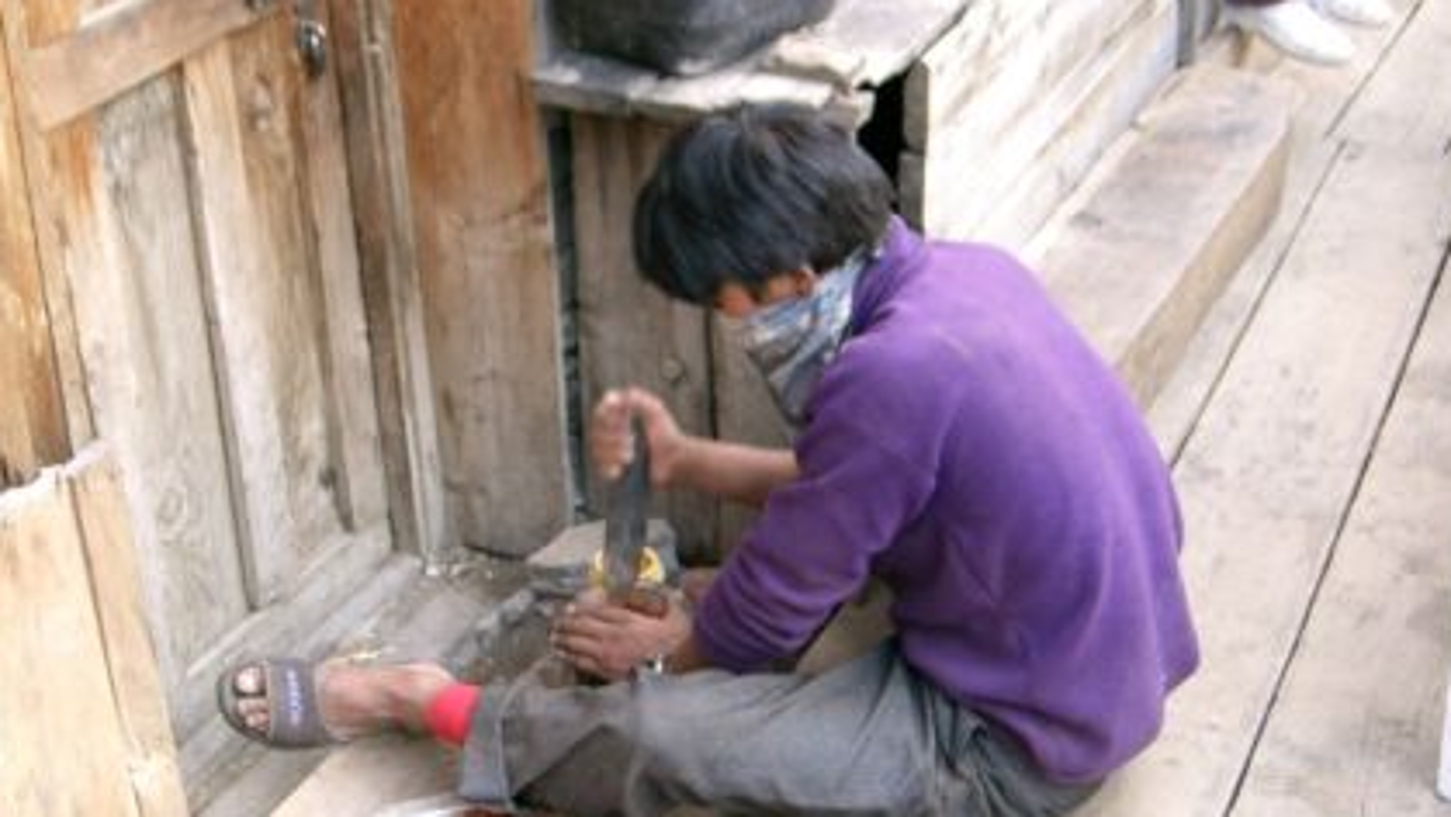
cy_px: 547
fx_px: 2348
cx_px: 732
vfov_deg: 19.7
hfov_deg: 34.3
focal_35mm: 61
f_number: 3.3
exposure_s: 1/80
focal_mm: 11.4
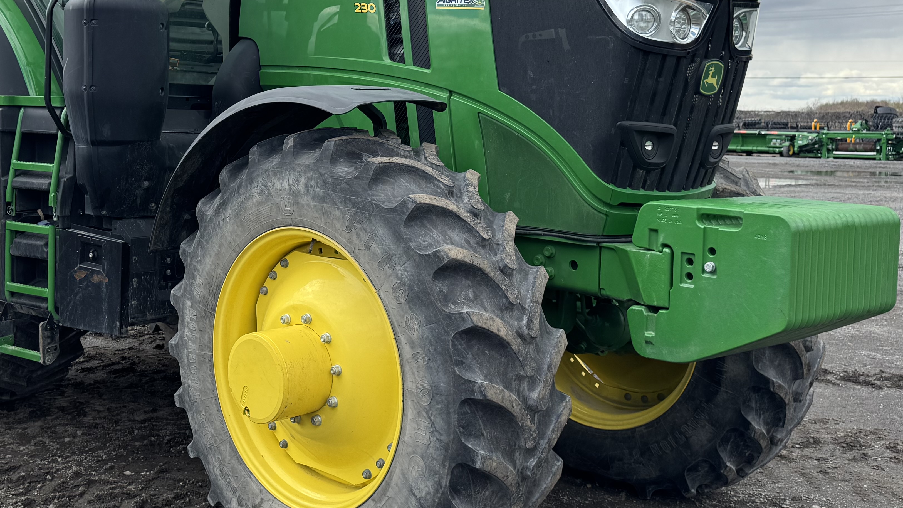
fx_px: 1101
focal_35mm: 46
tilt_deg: -2.4
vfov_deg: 25.8
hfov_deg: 44.0
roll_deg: -0.8
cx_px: 305
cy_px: 152
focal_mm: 6.76
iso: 80
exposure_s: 1/2174
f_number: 1.78
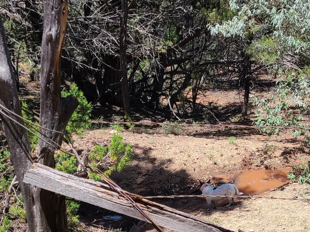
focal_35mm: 69
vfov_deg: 21.2
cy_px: 169
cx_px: 284
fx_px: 618
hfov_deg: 27.1
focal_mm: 5.4
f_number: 1.8
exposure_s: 1/1663
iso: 40
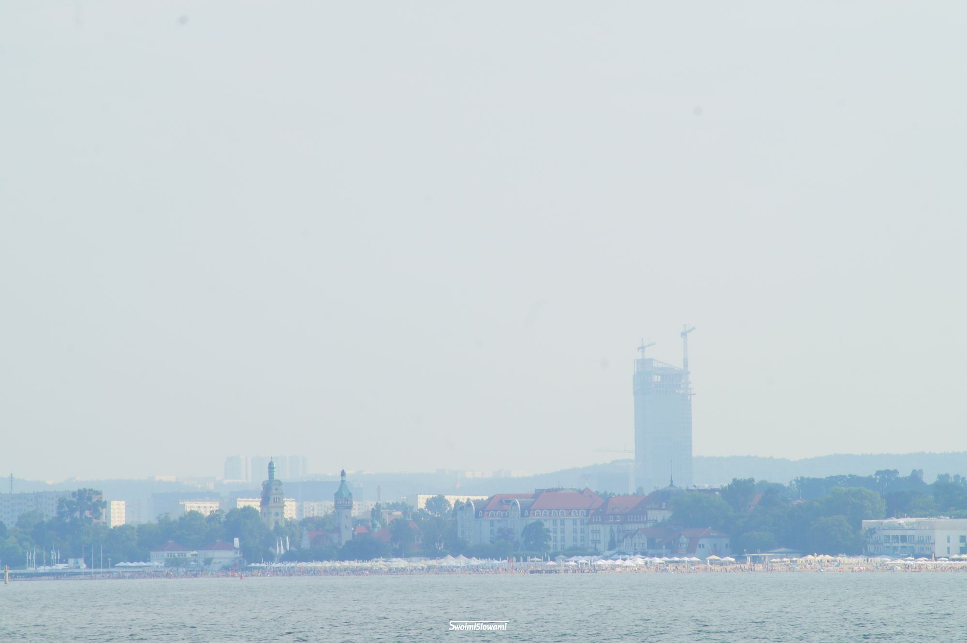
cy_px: 322
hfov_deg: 6.0
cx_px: 484
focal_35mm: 345
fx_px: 9261
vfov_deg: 4.0
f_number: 16
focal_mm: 230
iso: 100
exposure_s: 1/60
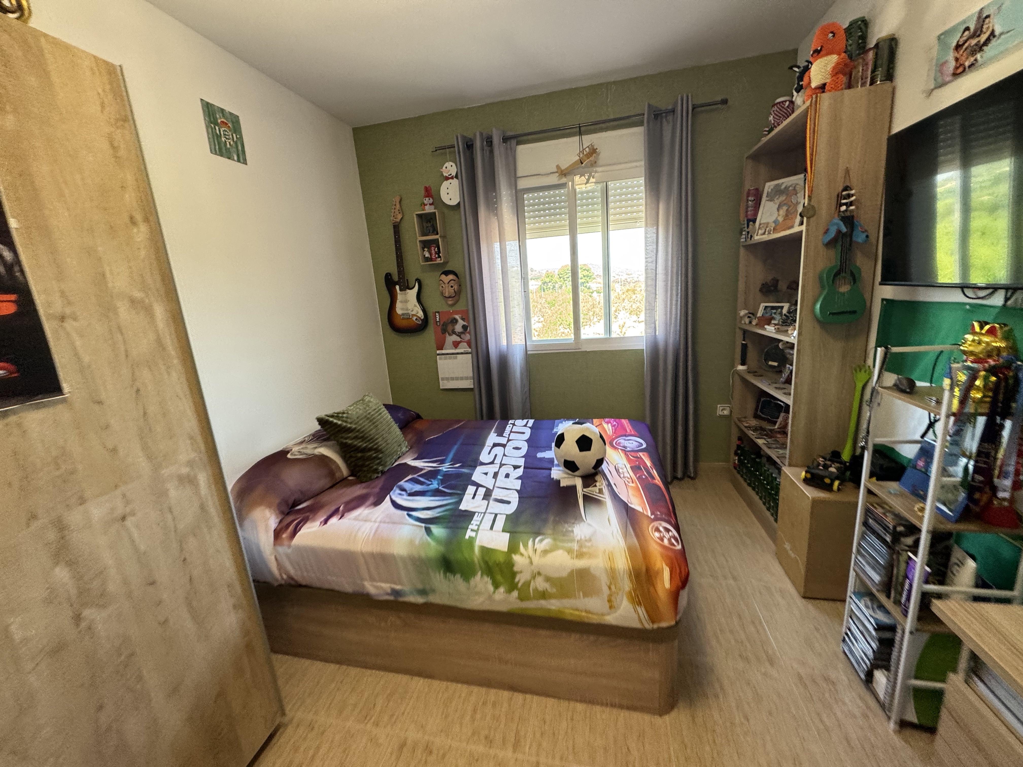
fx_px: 414
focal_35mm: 14
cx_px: 512
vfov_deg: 85.7
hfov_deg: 102.1
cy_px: 384
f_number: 2.2
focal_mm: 2.22
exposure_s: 1/100
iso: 200
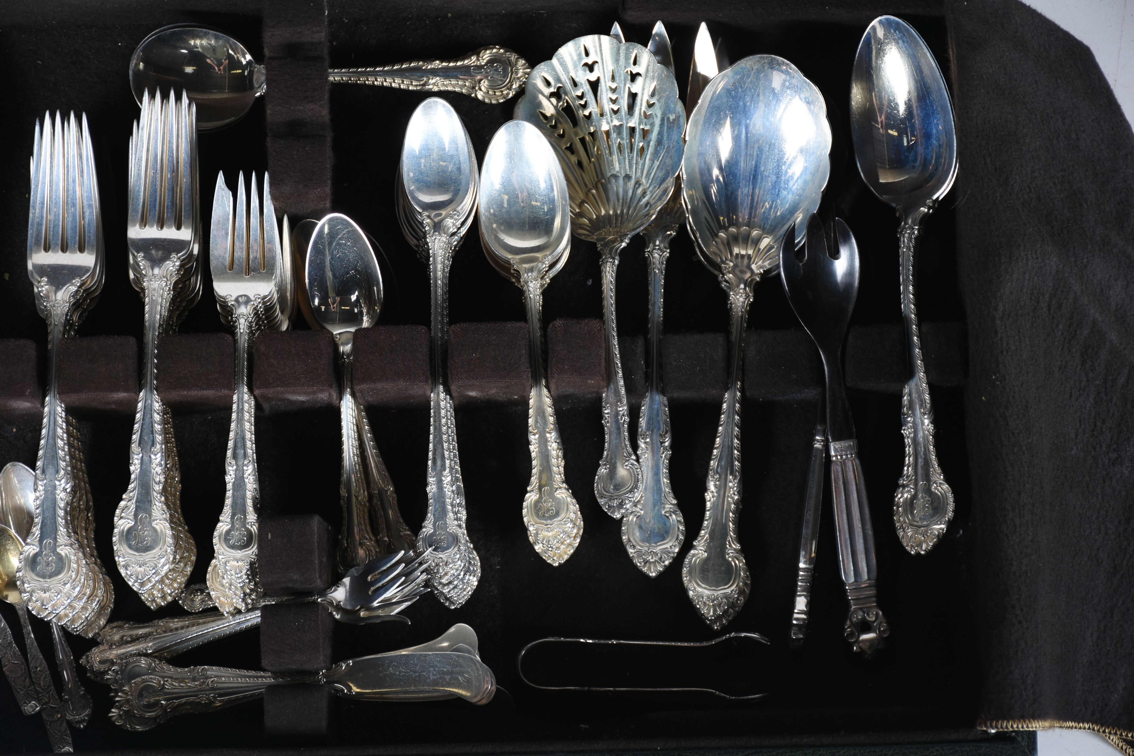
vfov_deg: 13.8
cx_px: 567
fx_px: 3119
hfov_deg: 20.6
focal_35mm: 99
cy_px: 378
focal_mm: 66
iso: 100
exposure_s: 1/100
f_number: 7.1
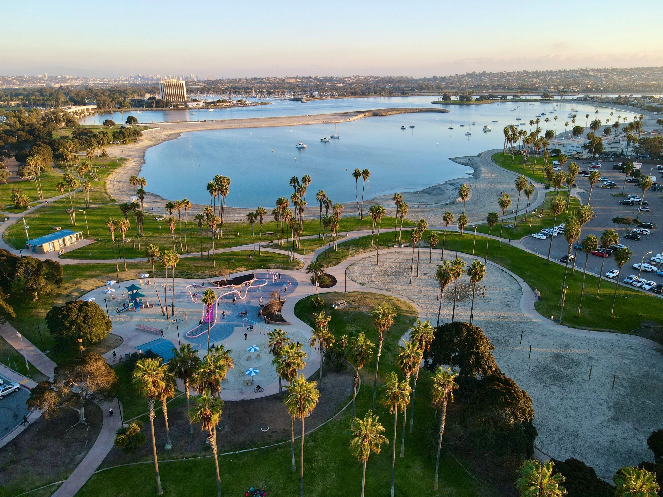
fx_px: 460
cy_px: 248
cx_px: 332
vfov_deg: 56.8
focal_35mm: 24
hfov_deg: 71.6
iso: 100
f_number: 2.8
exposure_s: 1/100
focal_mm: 4.5
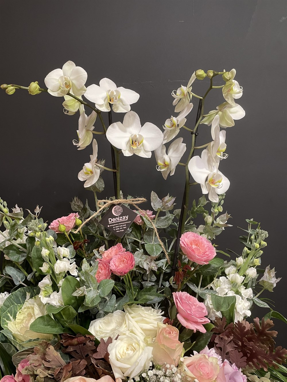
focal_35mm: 26
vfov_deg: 67.3
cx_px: 144
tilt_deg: +2.2
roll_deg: +0.4
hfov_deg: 53.1
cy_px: 191
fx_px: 287
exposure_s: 1/50
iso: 250
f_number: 1.6
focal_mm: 4.2
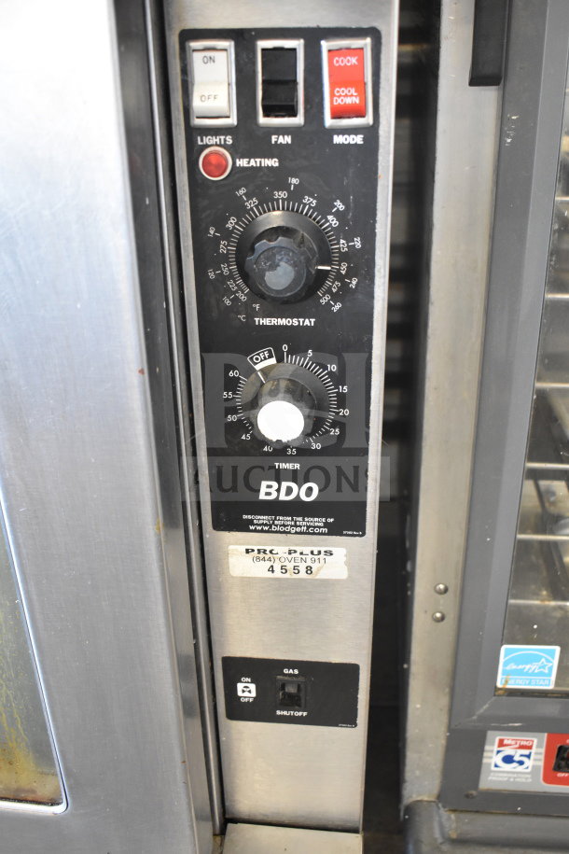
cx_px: 284
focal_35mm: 34
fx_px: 818
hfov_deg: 38.4
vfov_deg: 55.1
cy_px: 427
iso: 2800
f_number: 3.8
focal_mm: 23
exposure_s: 1/40
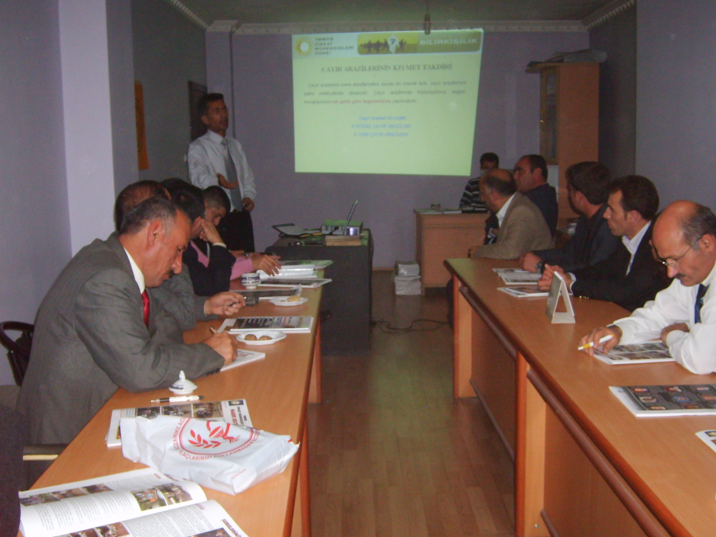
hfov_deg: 44.8
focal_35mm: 42
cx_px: 374
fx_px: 869
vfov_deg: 34.3
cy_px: 298
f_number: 2.8
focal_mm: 5.8
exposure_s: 1/45
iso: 166
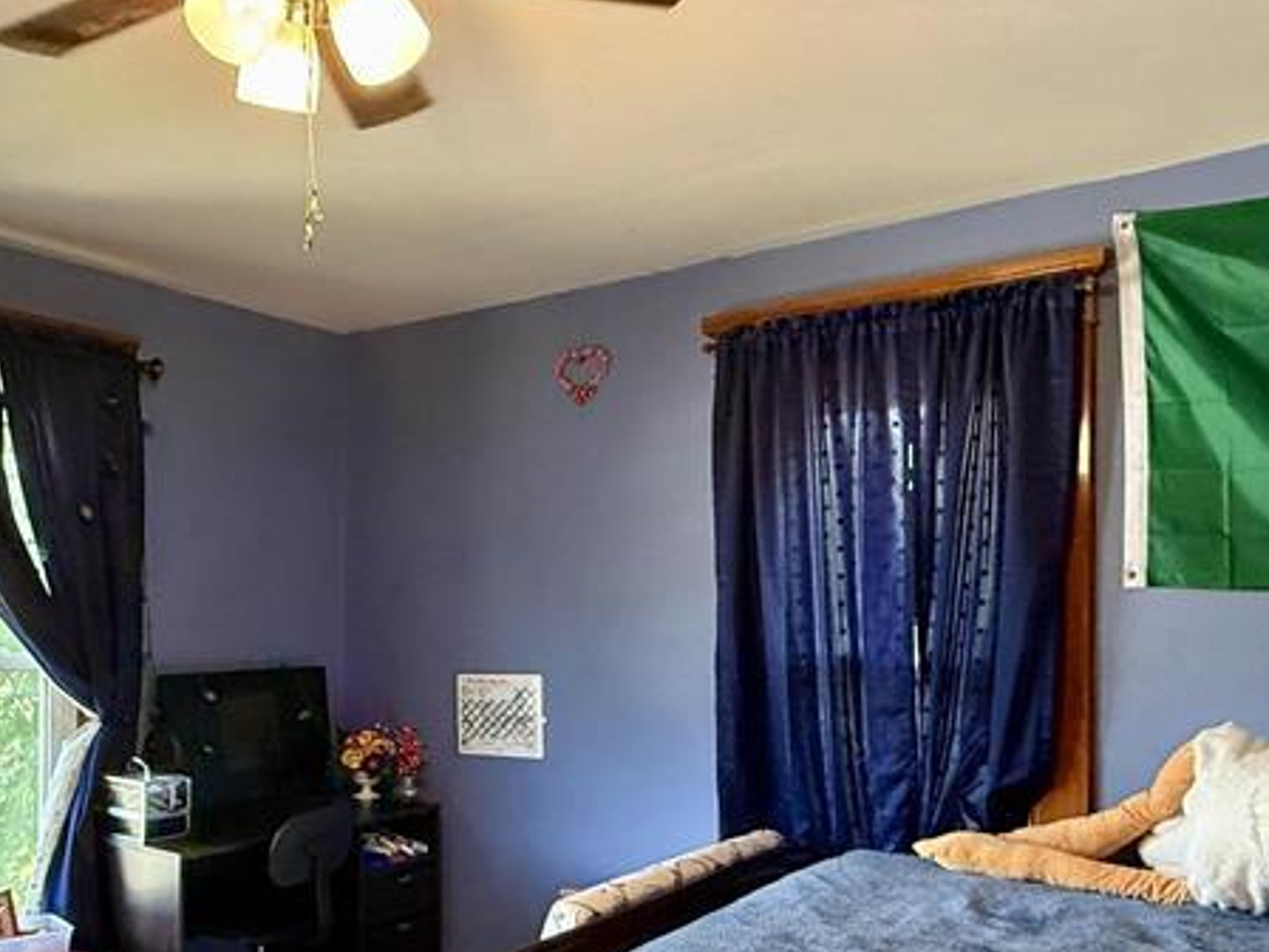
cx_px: 439
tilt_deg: +0.6
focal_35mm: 32
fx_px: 1173
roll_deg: +0.1
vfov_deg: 43.7
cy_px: 606
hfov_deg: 55.8
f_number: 2.2
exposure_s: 1/60
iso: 500
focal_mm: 2.22
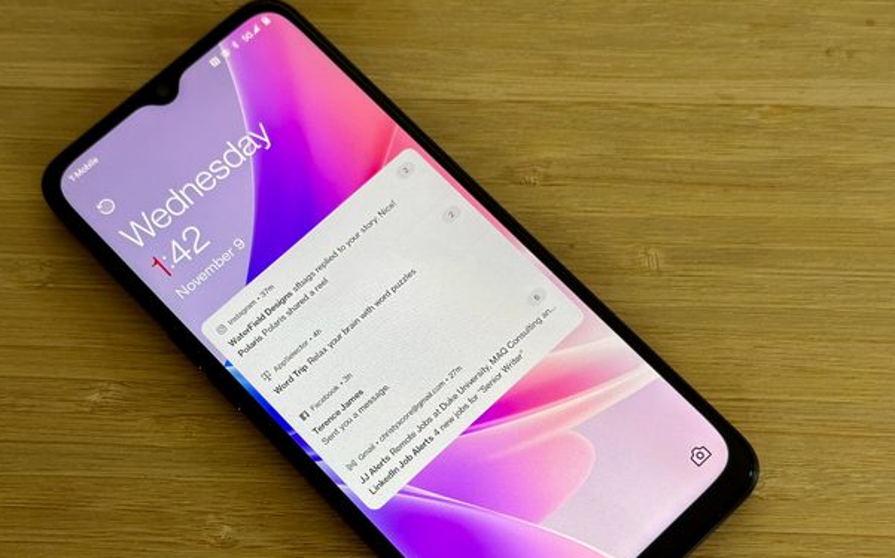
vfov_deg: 21.2
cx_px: 399
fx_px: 1487
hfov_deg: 33.5
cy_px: 339
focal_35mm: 61
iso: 160
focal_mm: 6.86
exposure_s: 1/60
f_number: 1.78
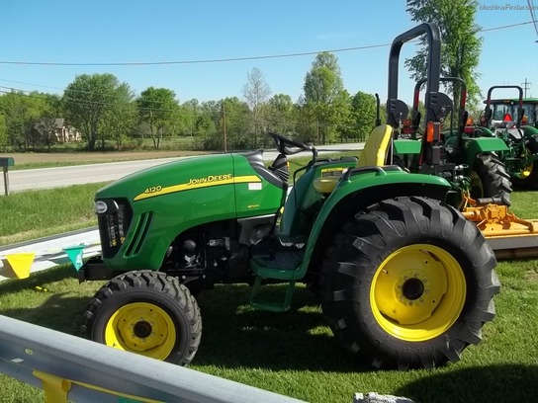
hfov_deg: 56.8
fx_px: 497
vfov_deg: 44.2
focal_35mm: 32
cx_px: 269
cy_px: 202
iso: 64
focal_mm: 5.7
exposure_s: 1/100
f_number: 8.8
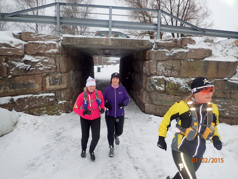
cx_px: 119
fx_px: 172
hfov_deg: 69.4
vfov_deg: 54.9
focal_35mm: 25
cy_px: 90
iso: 200
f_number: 2
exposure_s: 1/500
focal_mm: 4.5
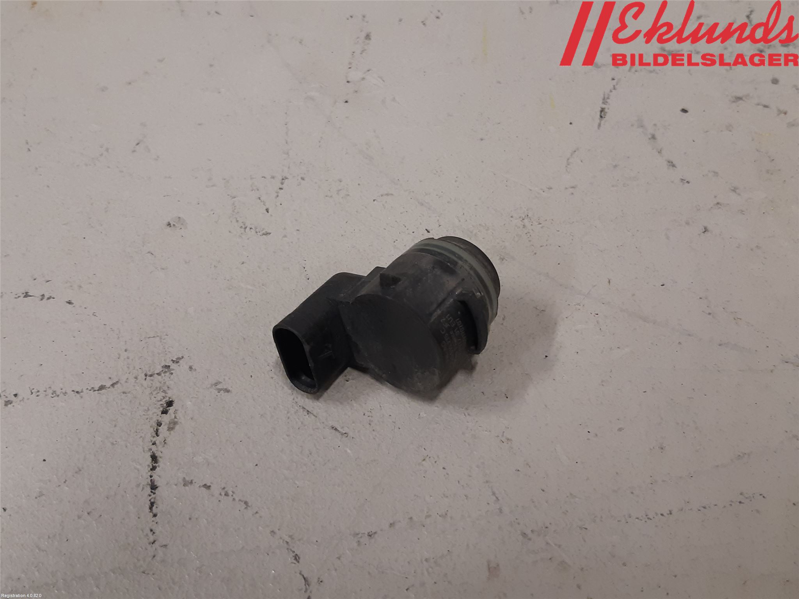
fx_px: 600
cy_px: 300
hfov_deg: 67.3
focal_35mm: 26
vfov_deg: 53.1
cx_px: 400
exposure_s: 1/50
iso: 125
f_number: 1.7
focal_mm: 3.93
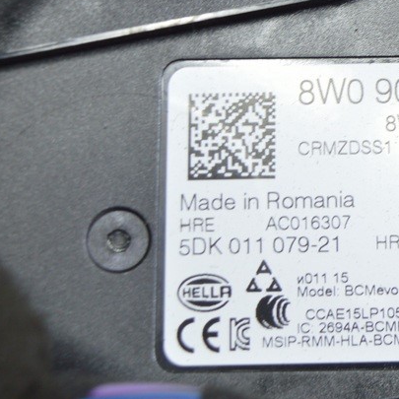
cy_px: 141
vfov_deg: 16.9
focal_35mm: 103
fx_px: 1343
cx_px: 422
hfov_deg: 16.5
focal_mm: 32
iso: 400
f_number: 5.6
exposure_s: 1/20
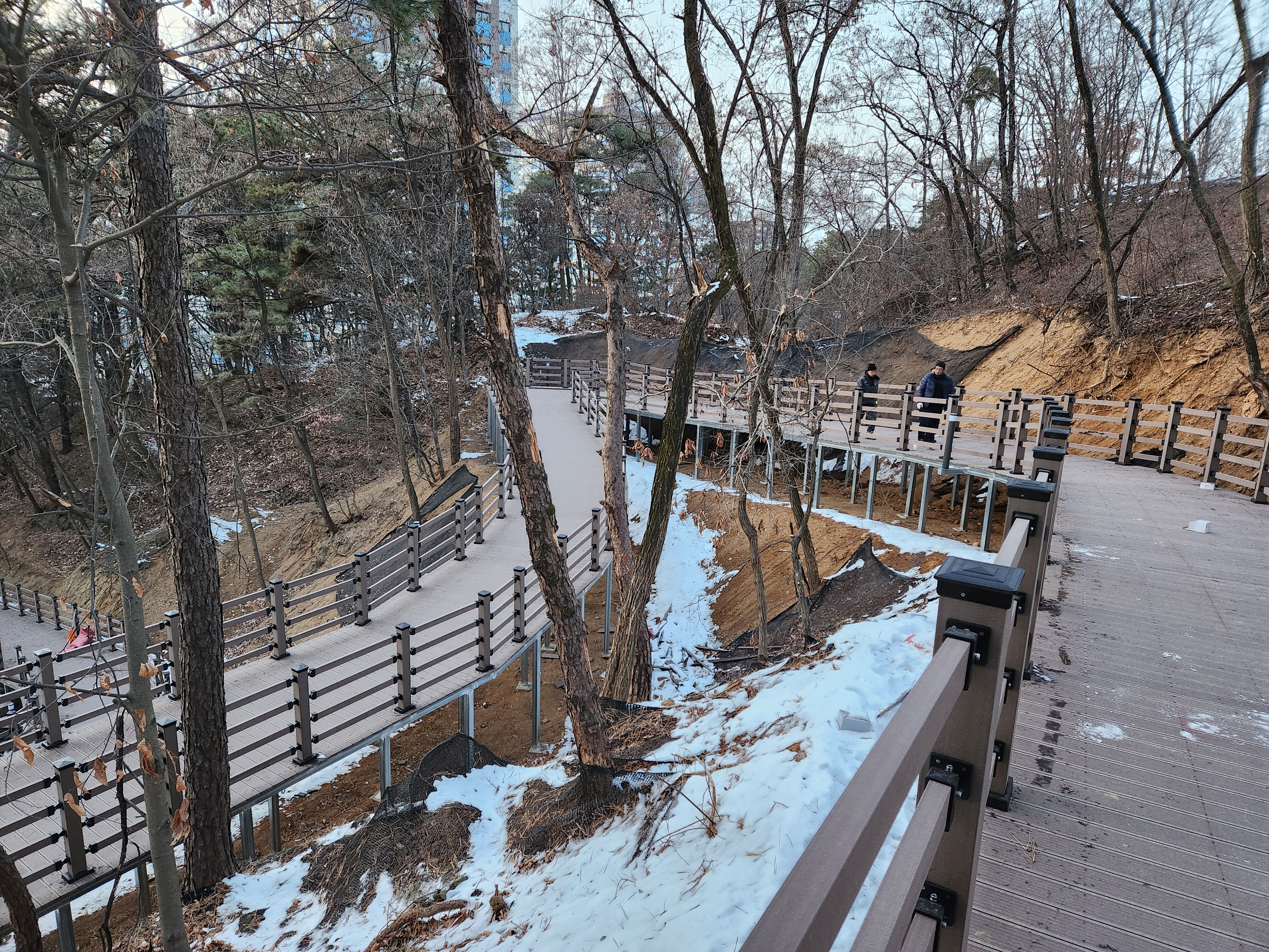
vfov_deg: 58.9
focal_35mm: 23
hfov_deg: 73.9
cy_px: 476
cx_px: 634
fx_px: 843
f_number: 1.8
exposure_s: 1/120
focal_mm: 5.4
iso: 400
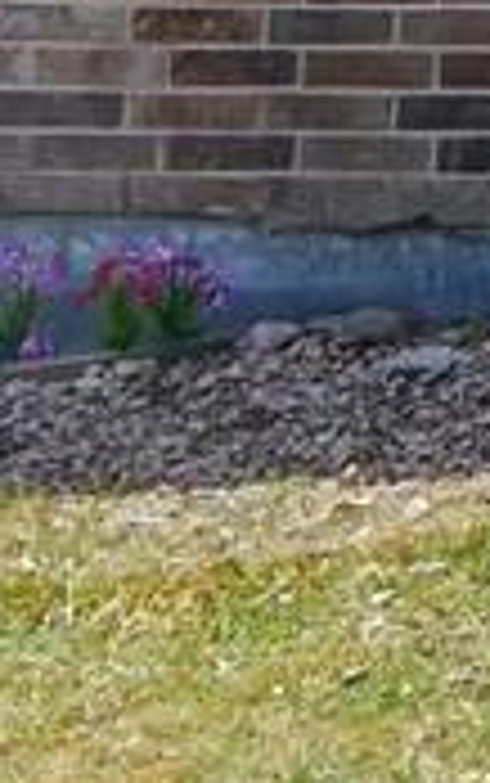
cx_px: 1421
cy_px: -738
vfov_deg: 11.0
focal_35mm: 175
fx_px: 3733
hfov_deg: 6.8
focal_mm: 9
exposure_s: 1/400
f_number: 9
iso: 200
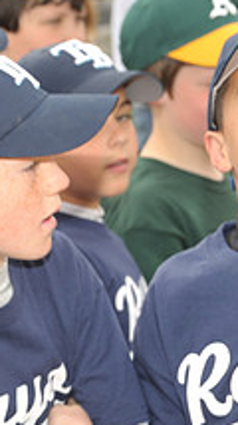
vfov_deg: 10.8
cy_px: 326
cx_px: -319
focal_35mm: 199
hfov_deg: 5.9
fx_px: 2238
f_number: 8
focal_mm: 70
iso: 400
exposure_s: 1/250
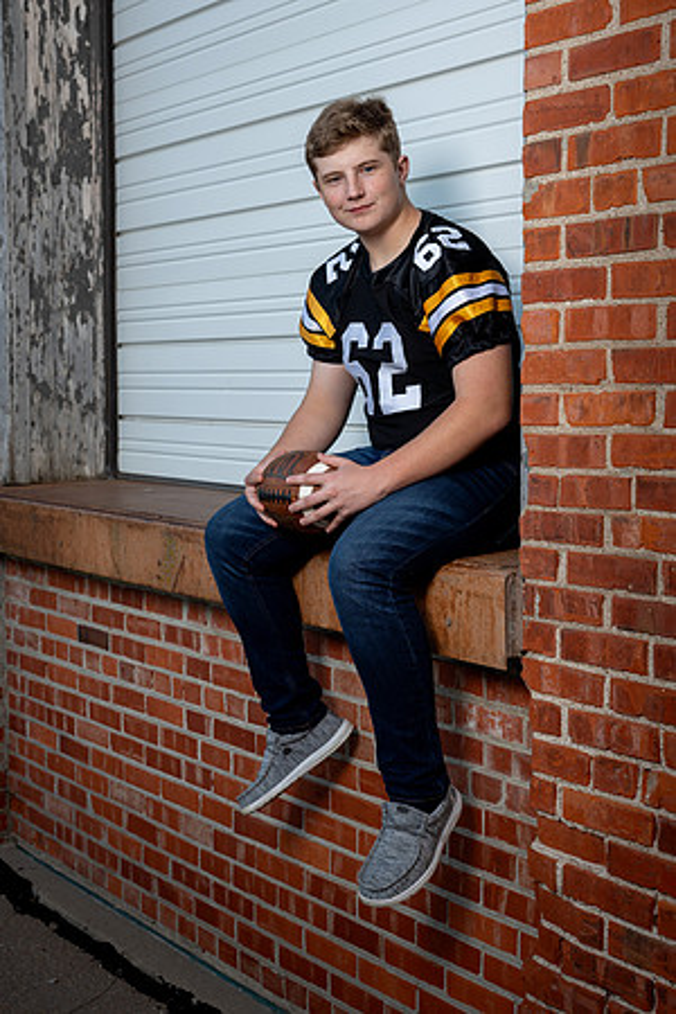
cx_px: 338
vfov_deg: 43.6
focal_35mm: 45
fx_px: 1267
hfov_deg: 29.9
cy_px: 507
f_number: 4.5
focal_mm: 45
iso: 160
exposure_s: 1/160
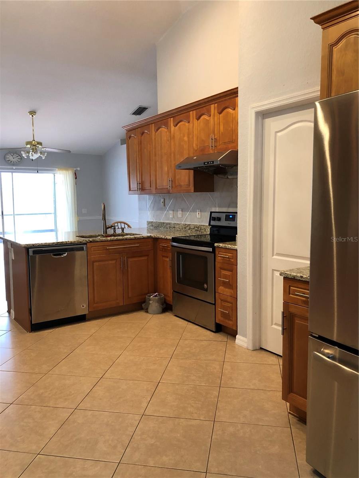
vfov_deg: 63.4
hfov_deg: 49.7
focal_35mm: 28
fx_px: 387
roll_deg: +0.1
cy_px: 239
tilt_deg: -6.4
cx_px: 180
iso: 64
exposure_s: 1/15
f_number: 1.8
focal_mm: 4
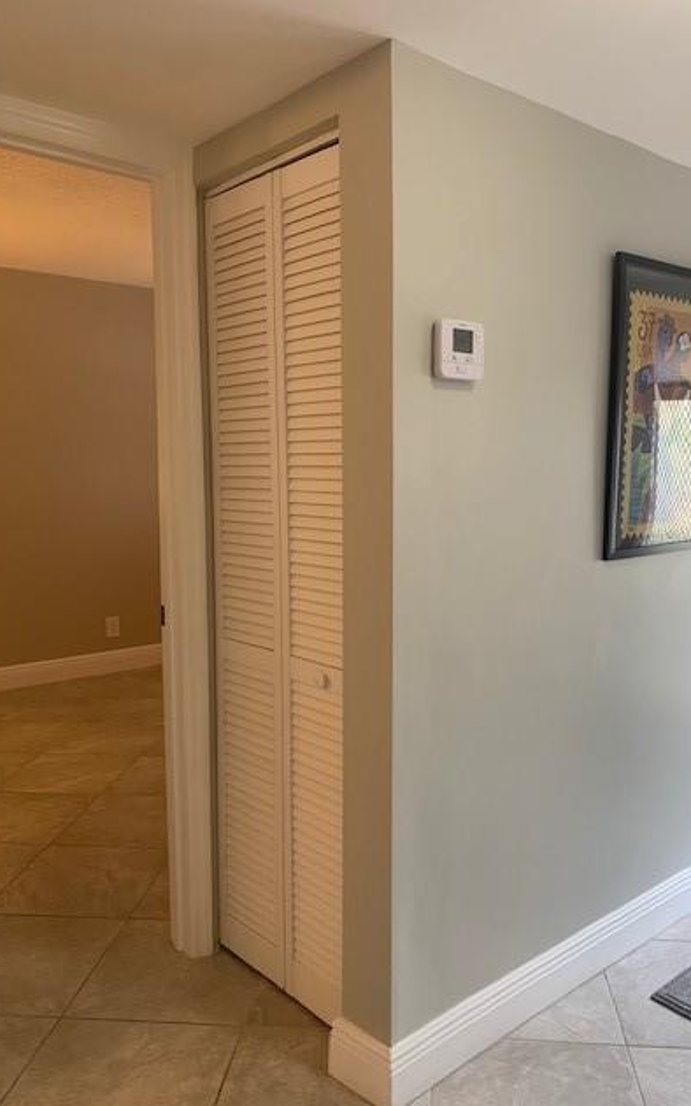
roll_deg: +0.2
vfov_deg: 66.5
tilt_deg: -5.3
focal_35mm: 28
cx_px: 400
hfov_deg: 44.4
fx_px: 843
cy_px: 558
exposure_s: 1/60
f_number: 1.8
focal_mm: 4.25
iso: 80
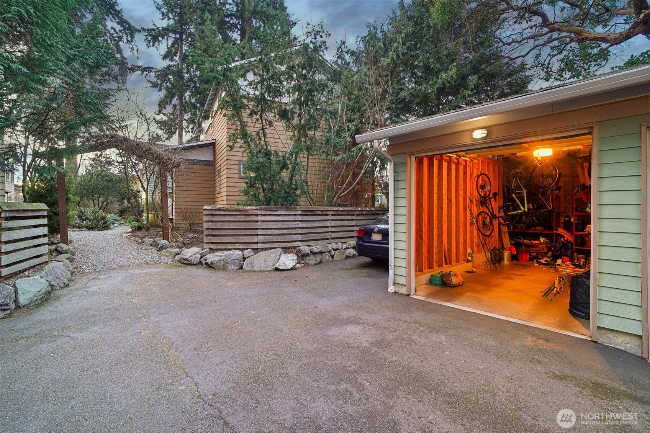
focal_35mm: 16
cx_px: 325
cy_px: 216
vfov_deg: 73.7
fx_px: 289
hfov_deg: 96.7
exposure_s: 1/1.25
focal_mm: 16
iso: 1600
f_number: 8
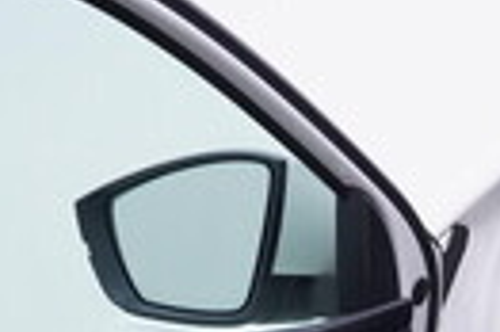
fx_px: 2095
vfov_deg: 8.8
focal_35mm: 151
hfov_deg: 13.2
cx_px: 615
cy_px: 559
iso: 125
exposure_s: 1/60
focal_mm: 24
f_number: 3.5
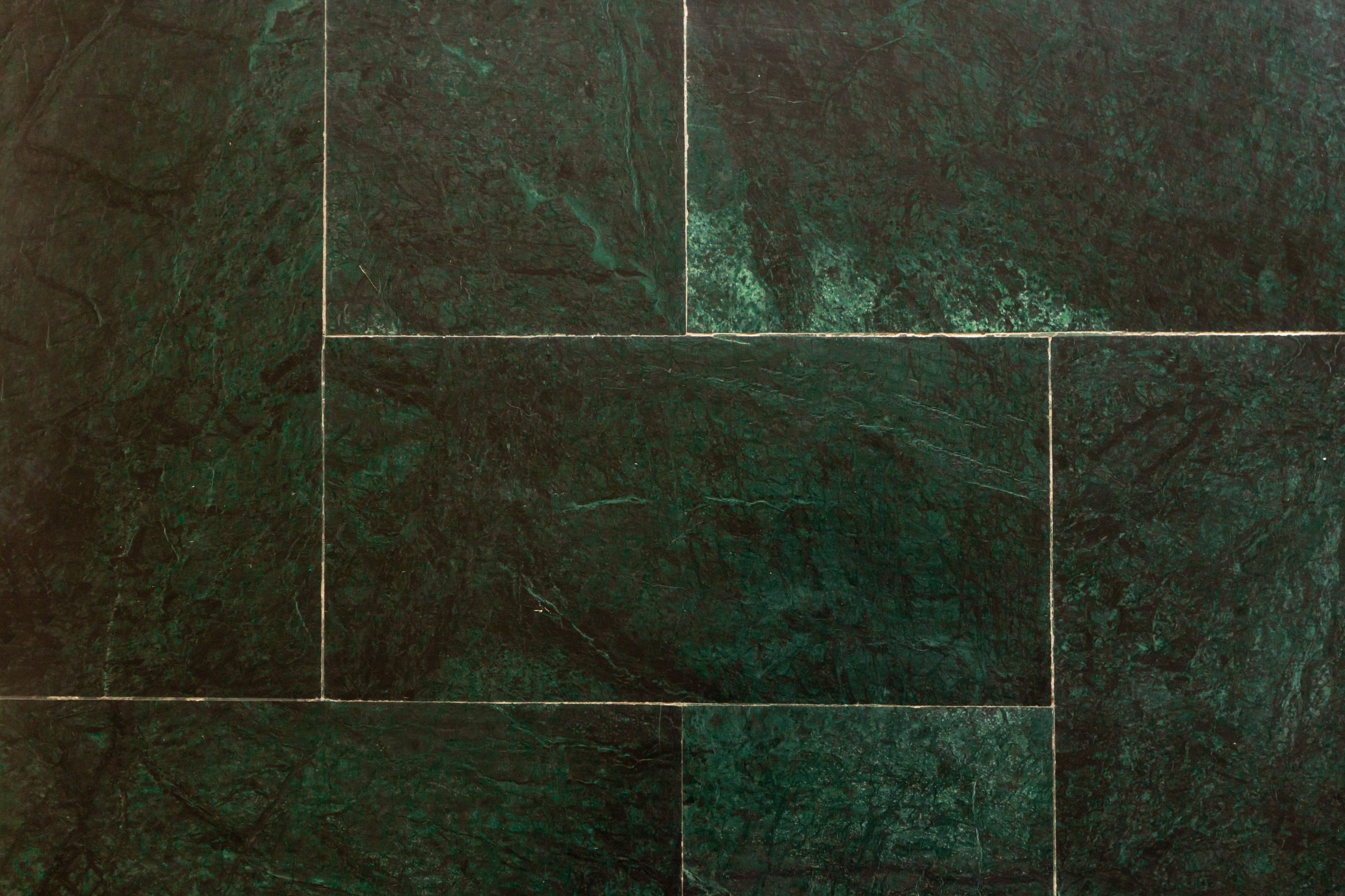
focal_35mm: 75
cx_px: 672
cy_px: 448
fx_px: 2802
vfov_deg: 18.2
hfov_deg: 27.0
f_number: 4.5
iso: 500
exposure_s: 1/40
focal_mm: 50
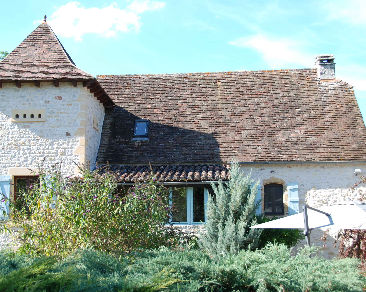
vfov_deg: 28.8
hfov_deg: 35.6
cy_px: 147
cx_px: 162
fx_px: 569
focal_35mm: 53
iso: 100
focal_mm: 31
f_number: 5.6
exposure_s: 1/125
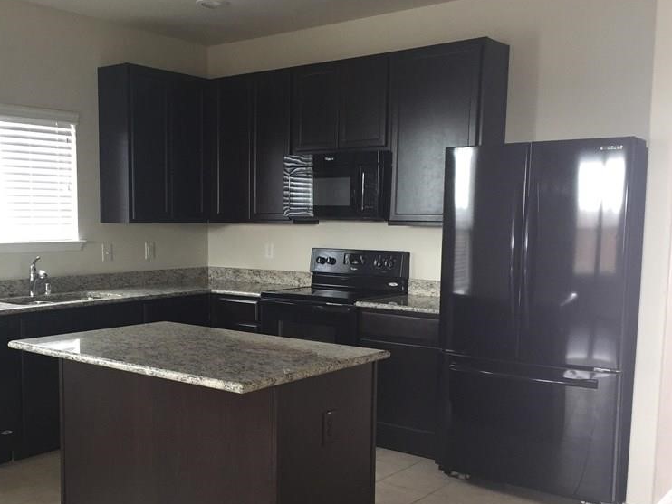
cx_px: 254
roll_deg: -1.2
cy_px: 306
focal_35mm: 40
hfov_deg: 46.4
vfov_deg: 35.8
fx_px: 777
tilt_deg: -7.1
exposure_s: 1/30
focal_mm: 4.15
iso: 200
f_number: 2.2
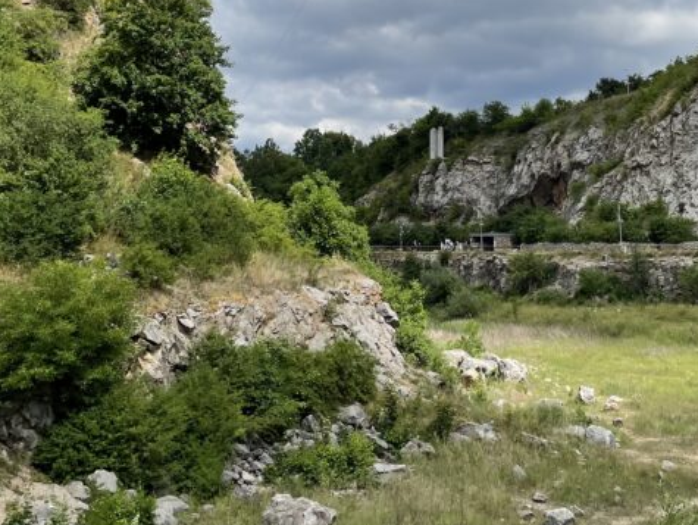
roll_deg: -0.2
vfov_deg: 25.8
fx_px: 1130
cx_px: 445
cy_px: 135
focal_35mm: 56
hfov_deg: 34.1
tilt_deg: +6.6
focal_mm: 4.2
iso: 32
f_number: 1.6
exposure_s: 1/5291
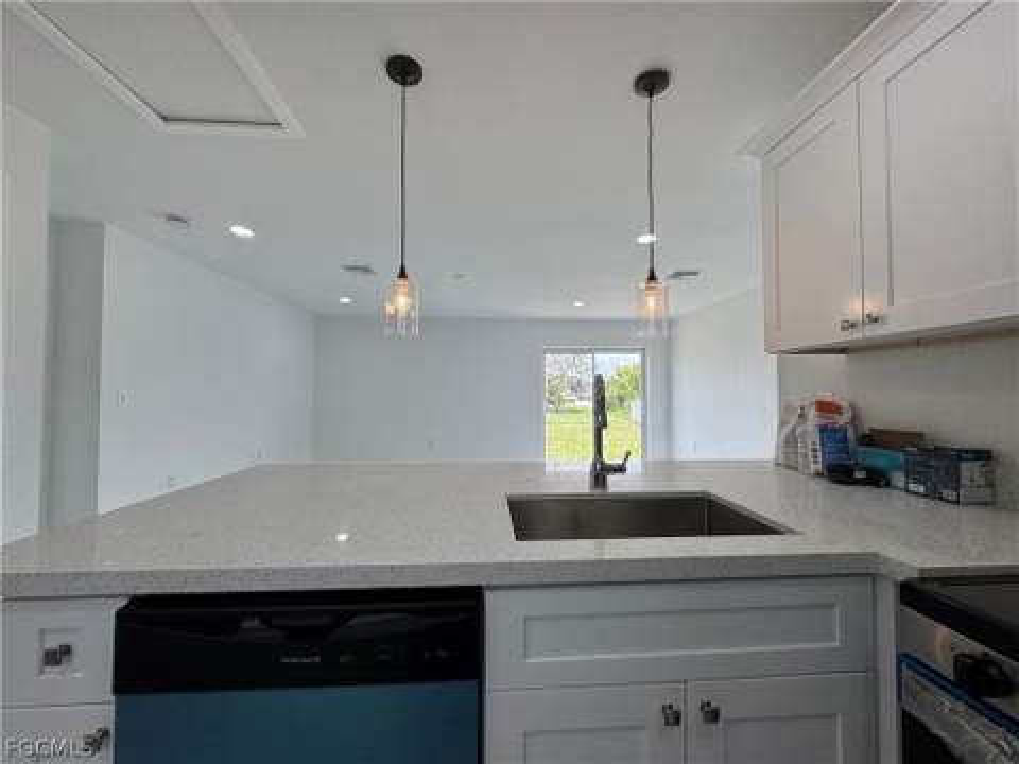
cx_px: 510
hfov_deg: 102.1
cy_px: 382
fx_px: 412
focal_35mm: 14
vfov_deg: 85.7
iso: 40
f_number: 2.2
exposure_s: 1/253
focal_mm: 2.22
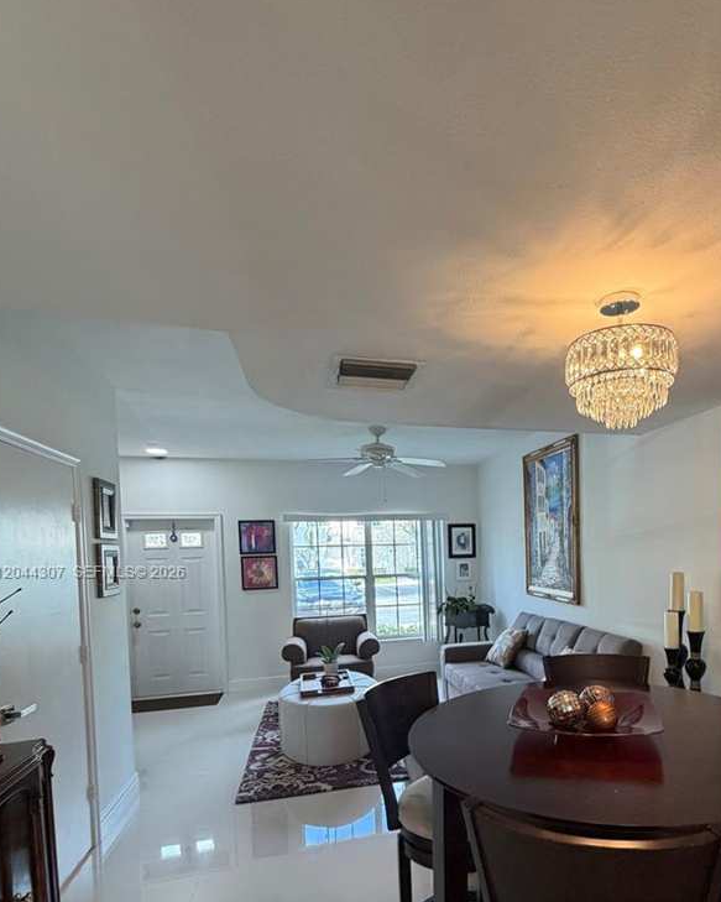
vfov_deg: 78.7
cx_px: 476
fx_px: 534
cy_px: 573
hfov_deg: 66.4
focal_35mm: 20
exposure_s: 1/60
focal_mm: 2.22
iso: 200
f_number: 2.2
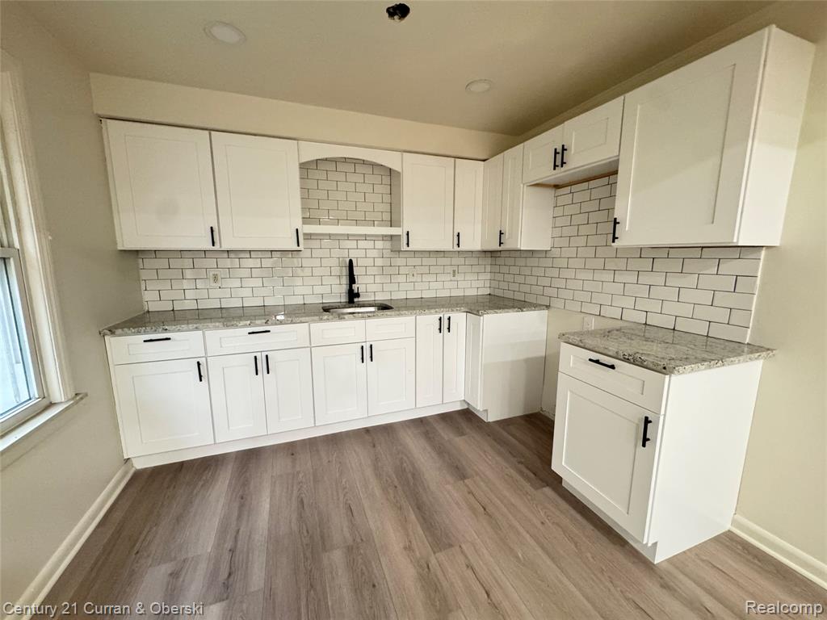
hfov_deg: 102.1
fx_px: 334
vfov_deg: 85.7
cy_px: 310
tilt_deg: -9.2
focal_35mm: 14
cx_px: 414
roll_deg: +0.1
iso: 500
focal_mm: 2.22
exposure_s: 1/60
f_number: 2.2
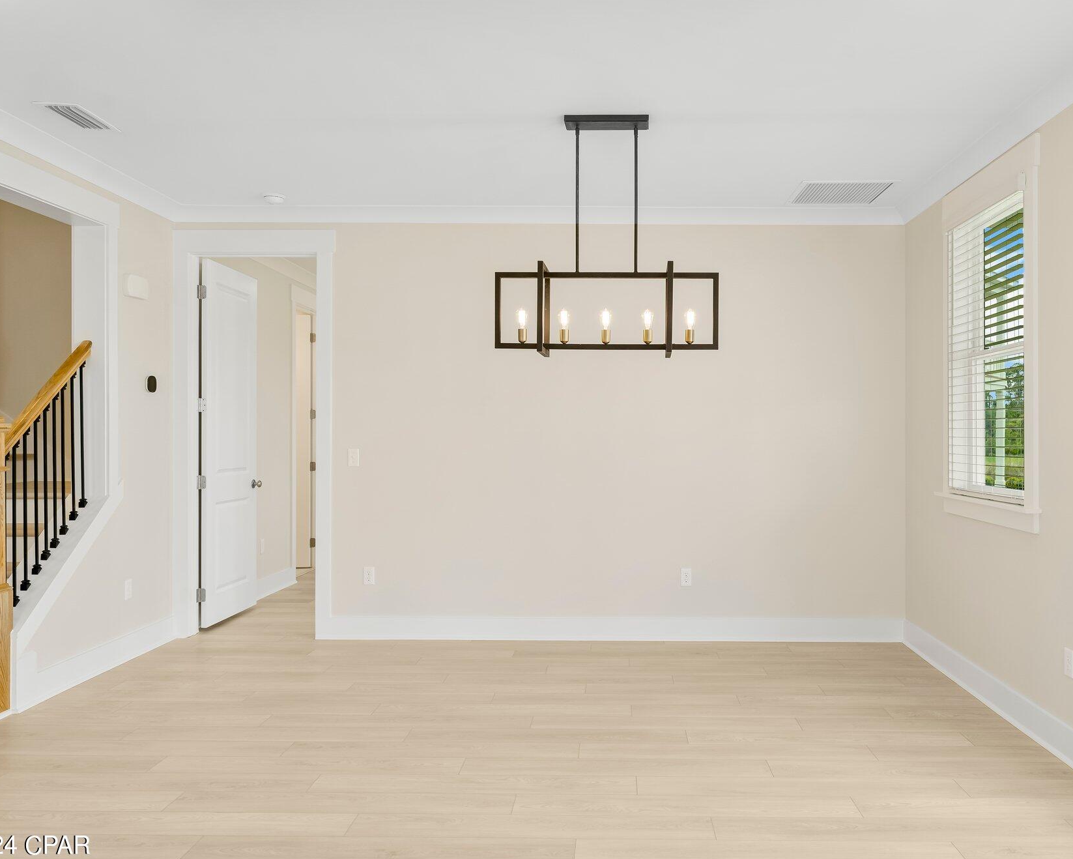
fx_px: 889
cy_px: 441
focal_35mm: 28
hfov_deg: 62.0
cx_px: 608
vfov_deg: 51.5
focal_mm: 24
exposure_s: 1/30
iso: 400
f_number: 8
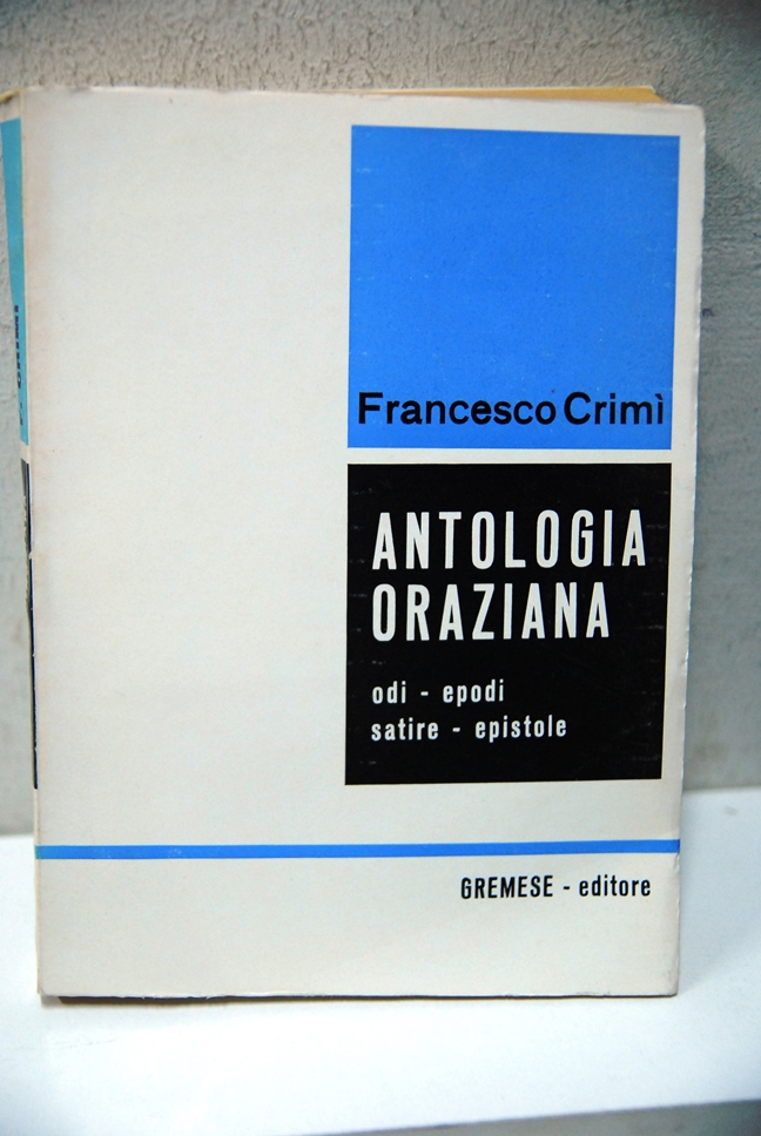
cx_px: 380
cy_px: 568
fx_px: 1707
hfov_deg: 25.1
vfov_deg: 36.8
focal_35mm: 54
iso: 800
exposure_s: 1/60
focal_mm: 36
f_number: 3.2
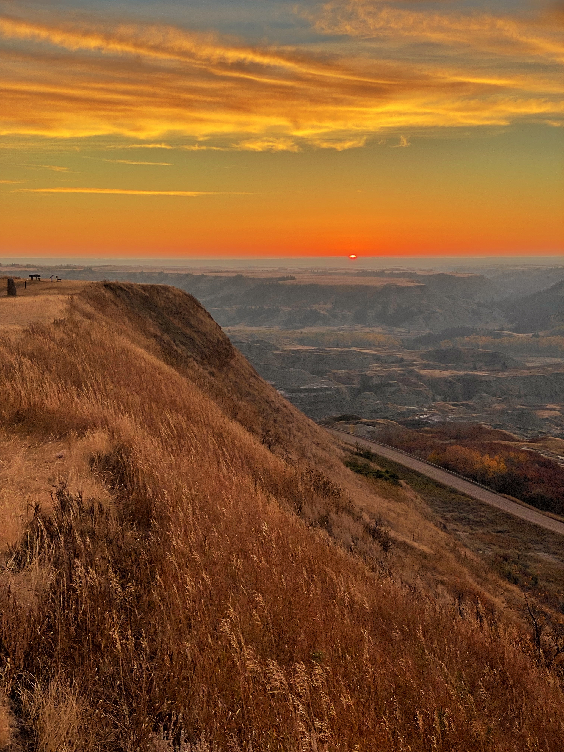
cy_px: 376
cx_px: 282
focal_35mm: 52
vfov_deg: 36.8
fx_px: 1130
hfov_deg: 28.0
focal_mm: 6
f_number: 2
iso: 20
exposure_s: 1/284
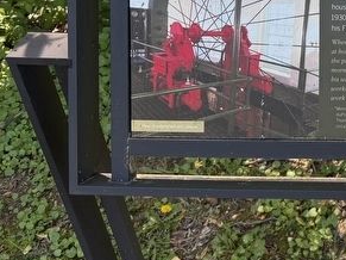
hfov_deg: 26.2
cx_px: 417
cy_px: 24
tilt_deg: -34.5
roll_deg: +1.0
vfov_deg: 21.7
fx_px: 659
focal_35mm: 66
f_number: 1.78
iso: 80
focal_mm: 6.76
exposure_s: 1/407
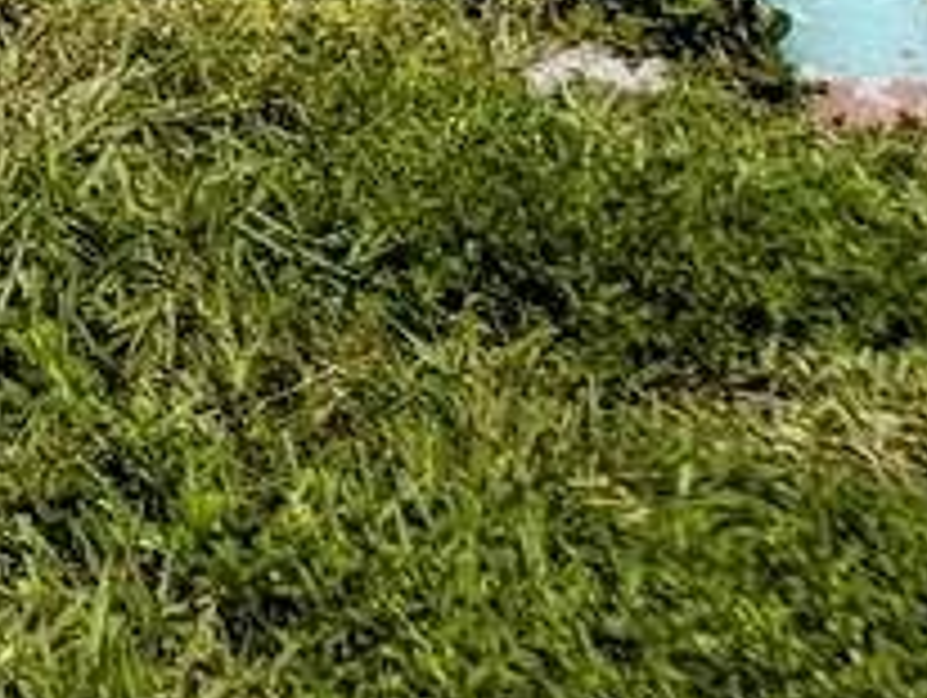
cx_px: -2475
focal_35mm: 186
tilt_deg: -2.1
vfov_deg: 6.7
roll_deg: -0.7
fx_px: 4987
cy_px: -1833
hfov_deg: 7.9
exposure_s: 1/14286
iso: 64
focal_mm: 6.76
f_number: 1.78
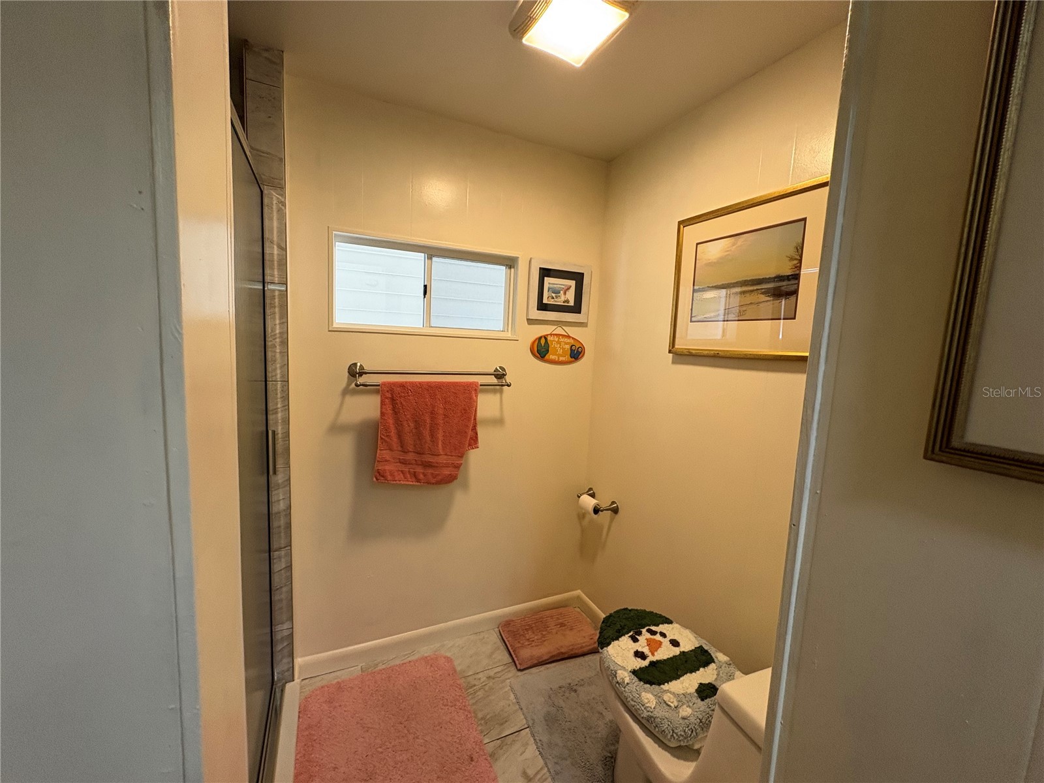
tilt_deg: -6.9
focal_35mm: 14
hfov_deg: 102.1
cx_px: 522
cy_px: 392
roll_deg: -2.5
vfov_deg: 85.7
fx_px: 422
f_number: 2.2
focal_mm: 2.22
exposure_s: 1/60
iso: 200
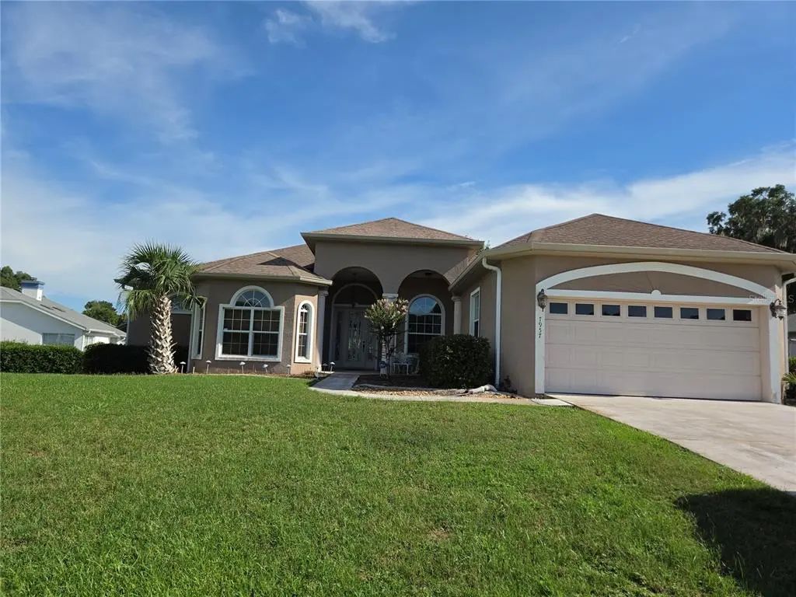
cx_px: 398
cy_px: 298
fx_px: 529
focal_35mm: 23
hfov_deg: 73.9
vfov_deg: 58.9
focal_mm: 5.4
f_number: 1.8
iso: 80
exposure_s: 1/4883
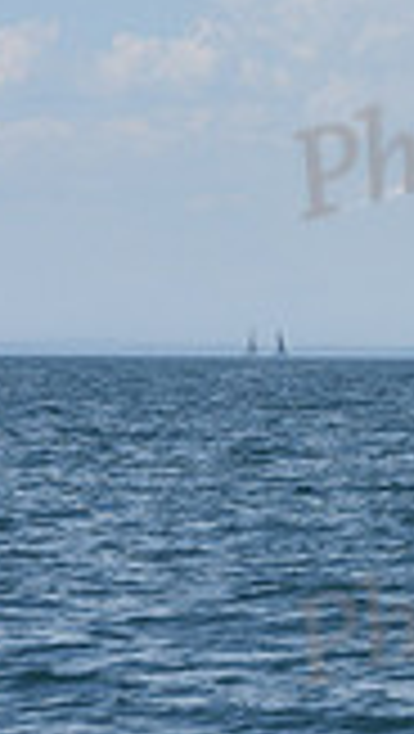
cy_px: 272
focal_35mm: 280
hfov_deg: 4.2
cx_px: 1166
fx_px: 5450
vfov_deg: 7.7
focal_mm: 75
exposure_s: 1/1600
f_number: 8
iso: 320
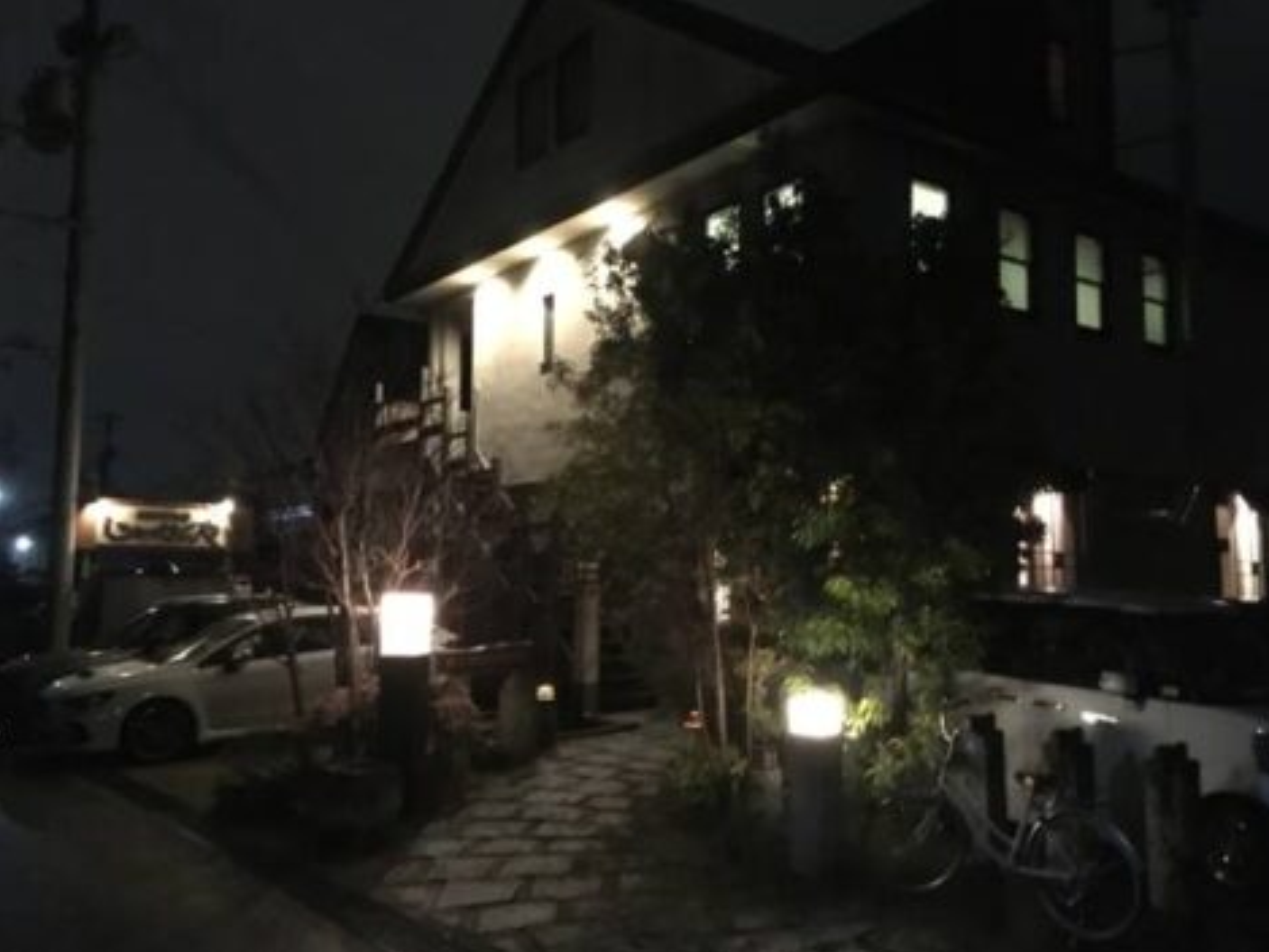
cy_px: 468
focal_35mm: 30
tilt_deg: +7.5
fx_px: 1100
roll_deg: -0.5
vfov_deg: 46.8
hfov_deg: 59.9
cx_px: 651
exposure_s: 1/15
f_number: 2.2
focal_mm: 4.15
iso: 1250
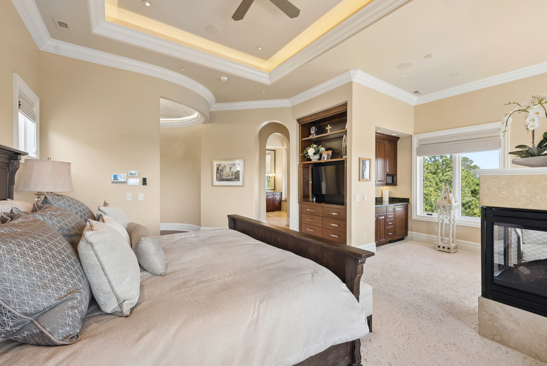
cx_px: 274
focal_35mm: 15
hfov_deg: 100.4
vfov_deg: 77.4
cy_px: 183
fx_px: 228
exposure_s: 1/80
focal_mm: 15
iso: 640
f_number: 9
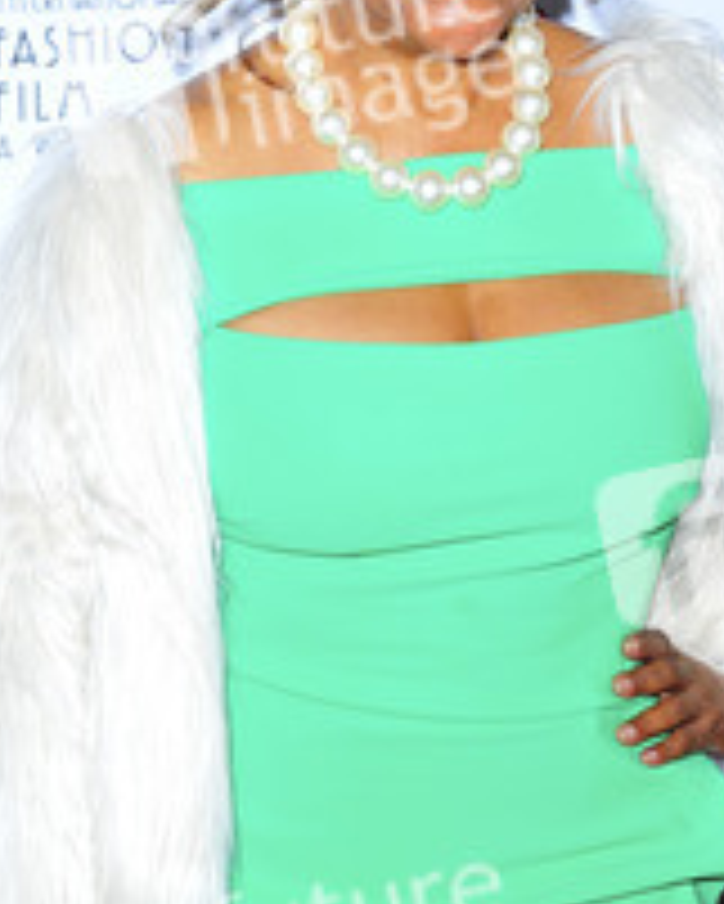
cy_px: 297
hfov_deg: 11.8
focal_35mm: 131
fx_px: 3506
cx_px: 420
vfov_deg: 14.7
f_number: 5.6
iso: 500
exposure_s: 1/320
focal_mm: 70
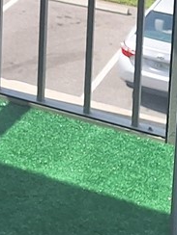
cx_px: -251
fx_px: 1029
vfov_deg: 11.8
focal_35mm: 151
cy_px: -223
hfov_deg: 8.9
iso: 40
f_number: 1.8
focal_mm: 5.54
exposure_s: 1/841
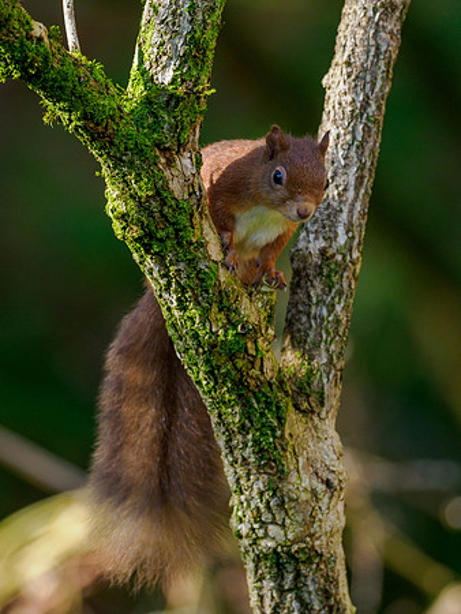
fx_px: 15699
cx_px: 221
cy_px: 339
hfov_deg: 1.7
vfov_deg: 2.2
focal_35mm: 885
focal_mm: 300
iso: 800
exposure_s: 1/640
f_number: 4
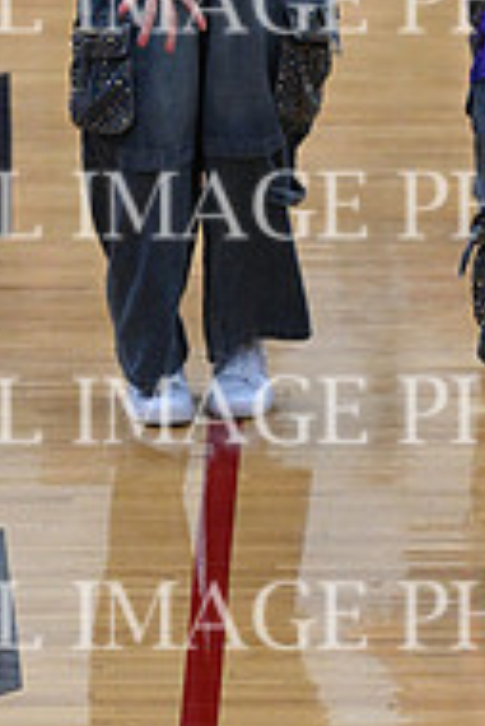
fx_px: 12324
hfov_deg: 2.3
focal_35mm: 611
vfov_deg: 3.4
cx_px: 372
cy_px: -103
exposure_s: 1/400
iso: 4000
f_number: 4
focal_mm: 200
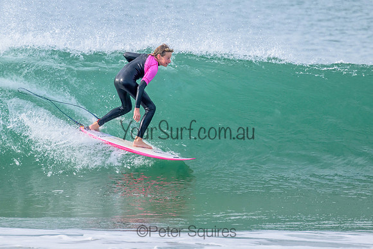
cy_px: 82
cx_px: 166
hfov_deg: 1.9
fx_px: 11408
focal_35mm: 1101
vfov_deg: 1.2
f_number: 11
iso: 1000
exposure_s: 1/800
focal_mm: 800
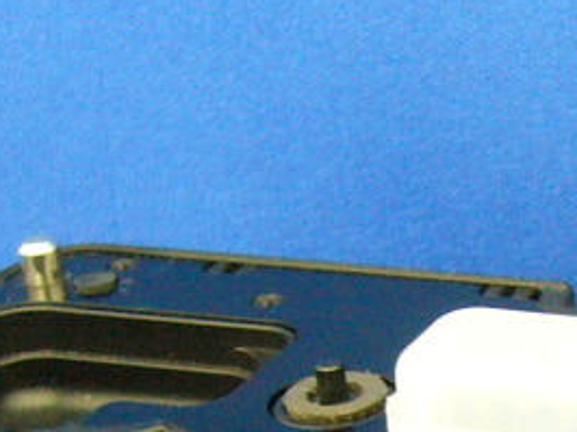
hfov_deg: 11.9
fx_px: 2631
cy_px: 766
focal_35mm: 158
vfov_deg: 9.0
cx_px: 889
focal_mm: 5.8
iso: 200
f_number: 2.8
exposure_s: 1/8
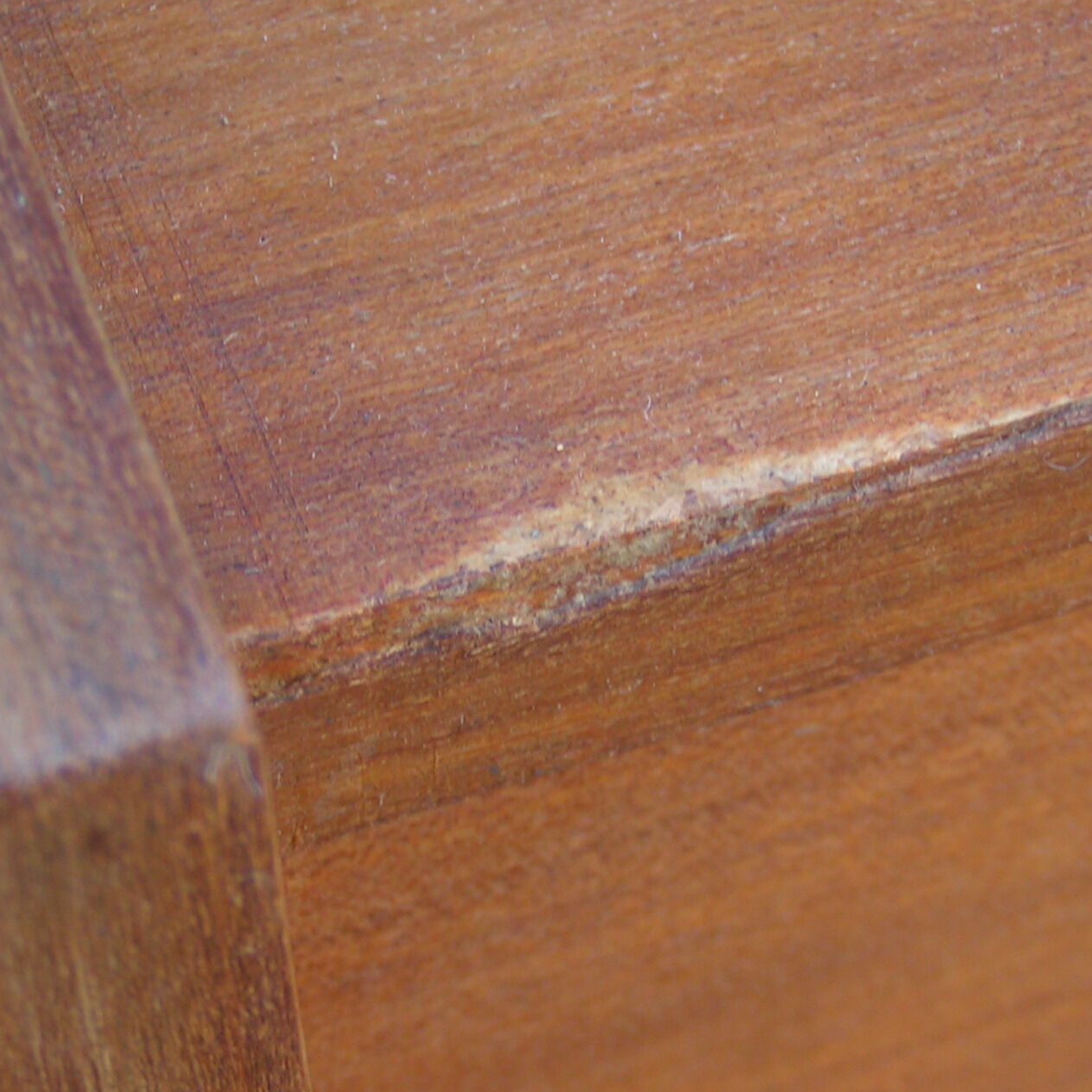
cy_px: 581
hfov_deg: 19.3
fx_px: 3212
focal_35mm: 90
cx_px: 566
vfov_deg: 19.3
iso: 50
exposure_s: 1/60
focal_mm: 9.7
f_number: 3.2
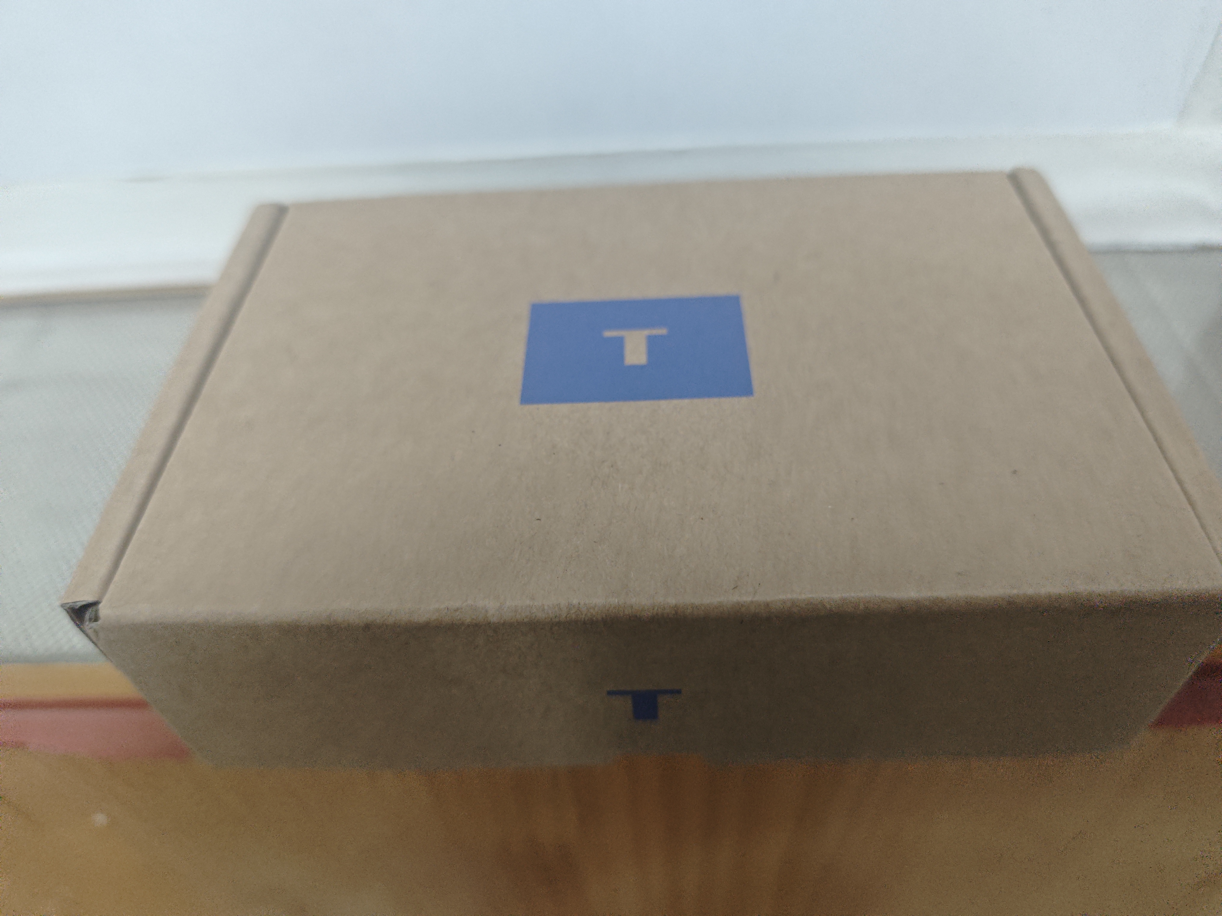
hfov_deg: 73.9
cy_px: 458
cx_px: 611
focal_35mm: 23
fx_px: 812
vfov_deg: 58.9
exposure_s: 1/50
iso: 800
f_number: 1.62
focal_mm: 6.55
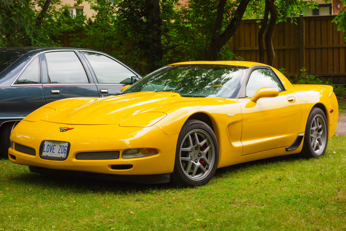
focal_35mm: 72
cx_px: 173
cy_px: 116
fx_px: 692
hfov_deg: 28.1
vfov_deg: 18.9
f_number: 6.3
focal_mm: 26.57
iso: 125
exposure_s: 1/80
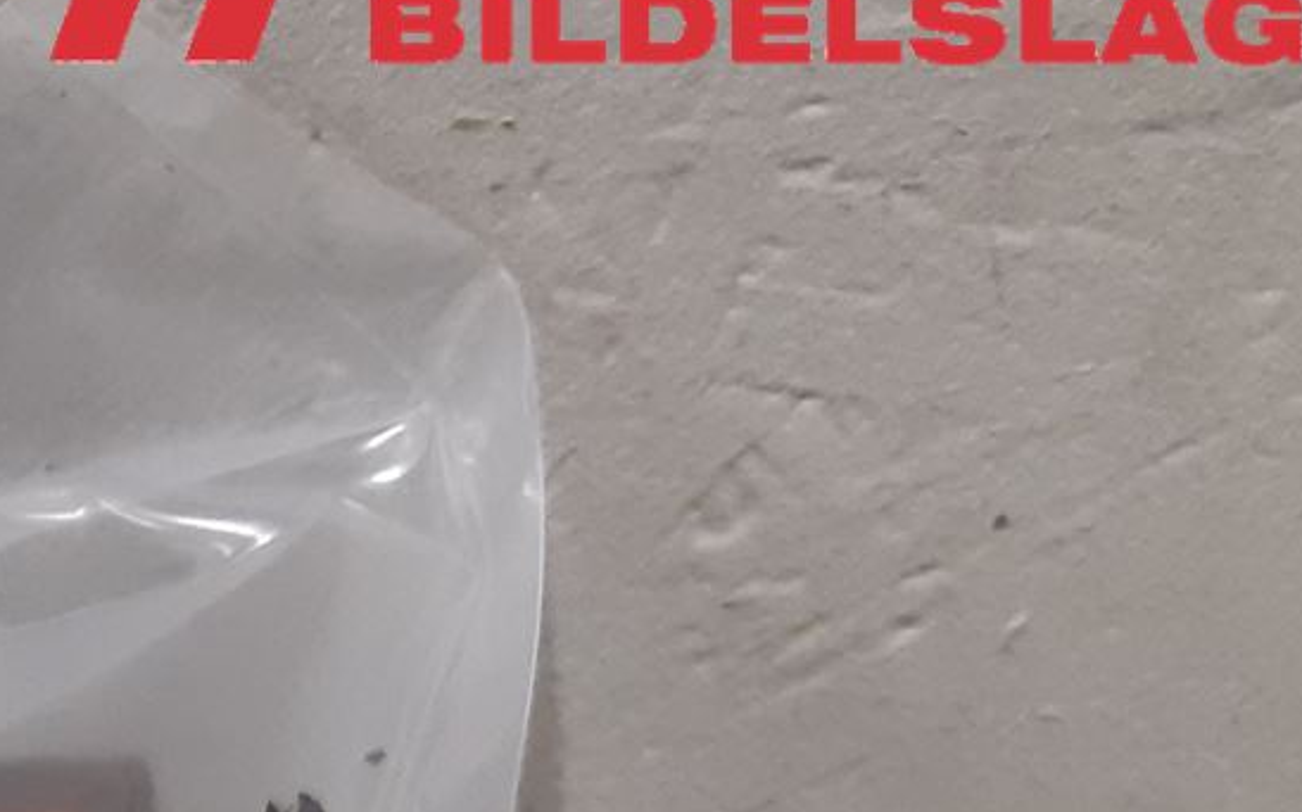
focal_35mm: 103
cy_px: 1484
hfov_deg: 17.2
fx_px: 3653
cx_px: -924
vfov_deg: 11.7
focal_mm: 3.93
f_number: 1.7
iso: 160
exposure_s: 1/50
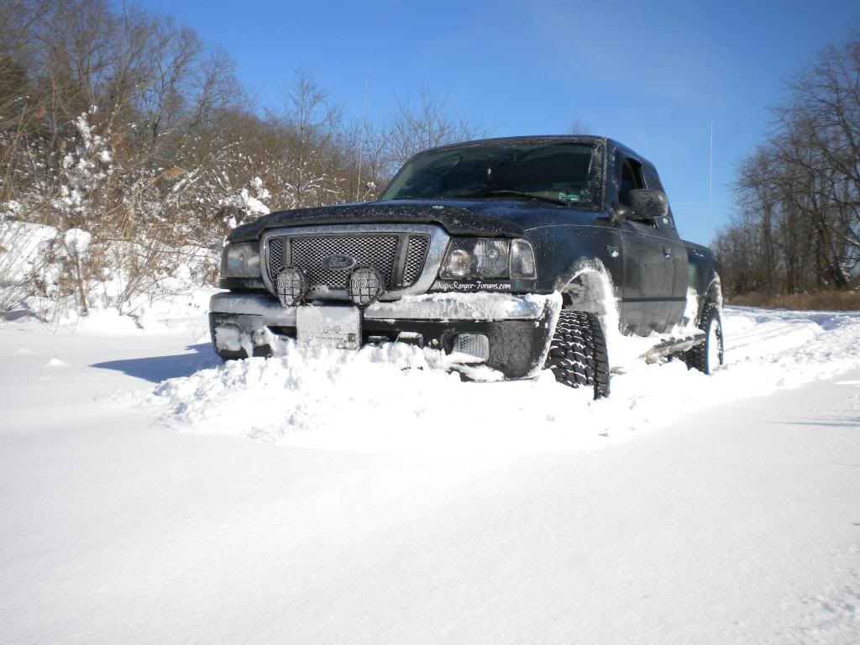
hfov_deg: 52.6
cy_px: 322
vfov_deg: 40.7
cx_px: 430
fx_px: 870
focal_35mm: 35
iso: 80
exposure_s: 1/1000
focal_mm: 6.3
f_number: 4.6
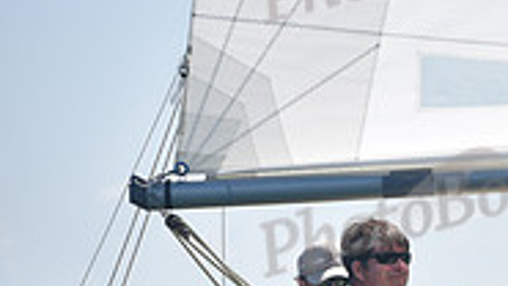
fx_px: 5522
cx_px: 791
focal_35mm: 410
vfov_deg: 3.0
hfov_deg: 5.2
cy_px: 309
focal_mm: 125
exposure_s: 1/1250
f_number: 3.5
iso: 250
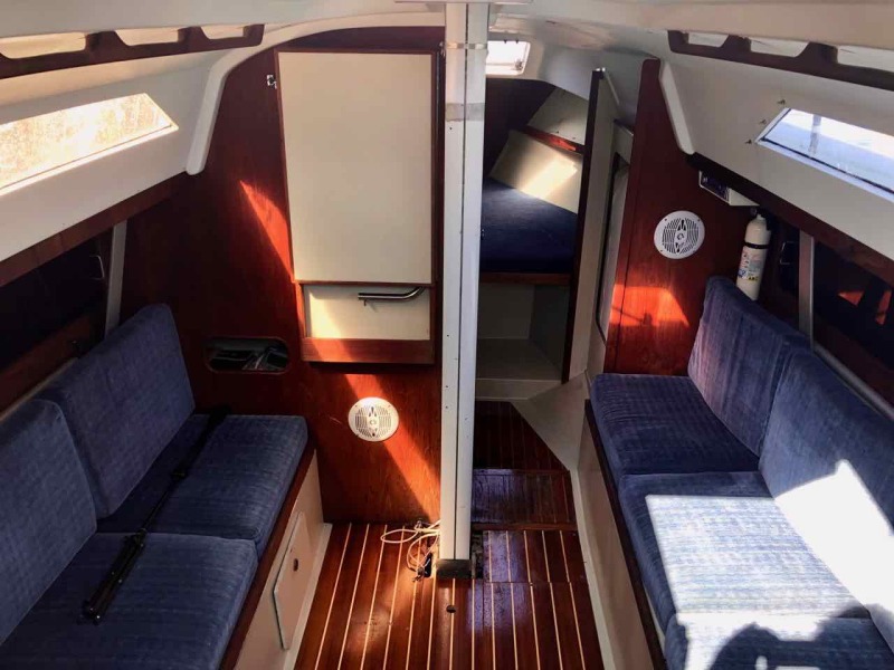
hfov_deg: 63.4
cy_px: 335
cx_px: 447
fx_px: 723
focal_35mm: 28
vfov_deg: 49.7
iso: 64
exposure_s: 1/120
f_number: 1.8
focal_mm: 3.99
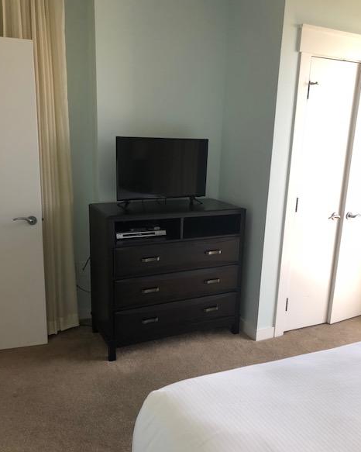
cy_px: 242
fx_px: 401
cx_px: 179
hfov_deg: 48.5
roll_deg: -0.5
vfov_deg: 58.7
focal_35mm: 30
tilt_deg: -13.3
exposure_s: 1/30
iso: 25
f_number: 1.8
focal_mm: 3.99
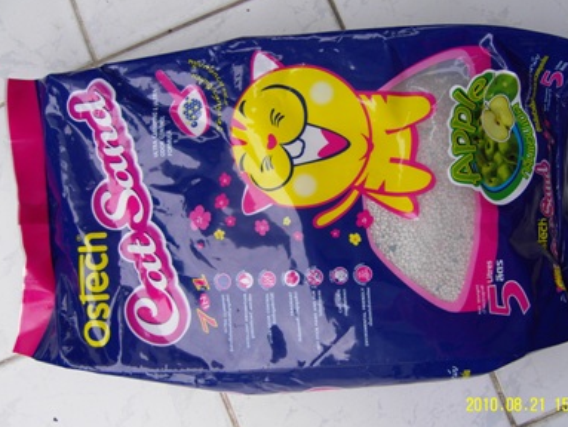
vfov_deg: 44.2
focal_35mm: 32
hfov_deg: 56.6
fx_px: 526
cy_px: 211
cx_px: 314
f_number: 2.8
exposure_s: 1/400
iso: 80
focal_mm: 6
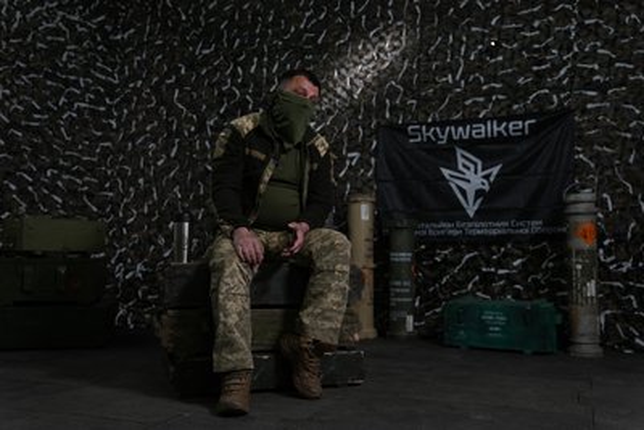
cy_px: 215
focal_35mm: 34
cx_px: 322
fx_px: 608
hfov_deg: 55.8
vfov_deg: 38.9
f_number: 2.8
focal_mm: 34
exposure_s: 1/60
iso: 640
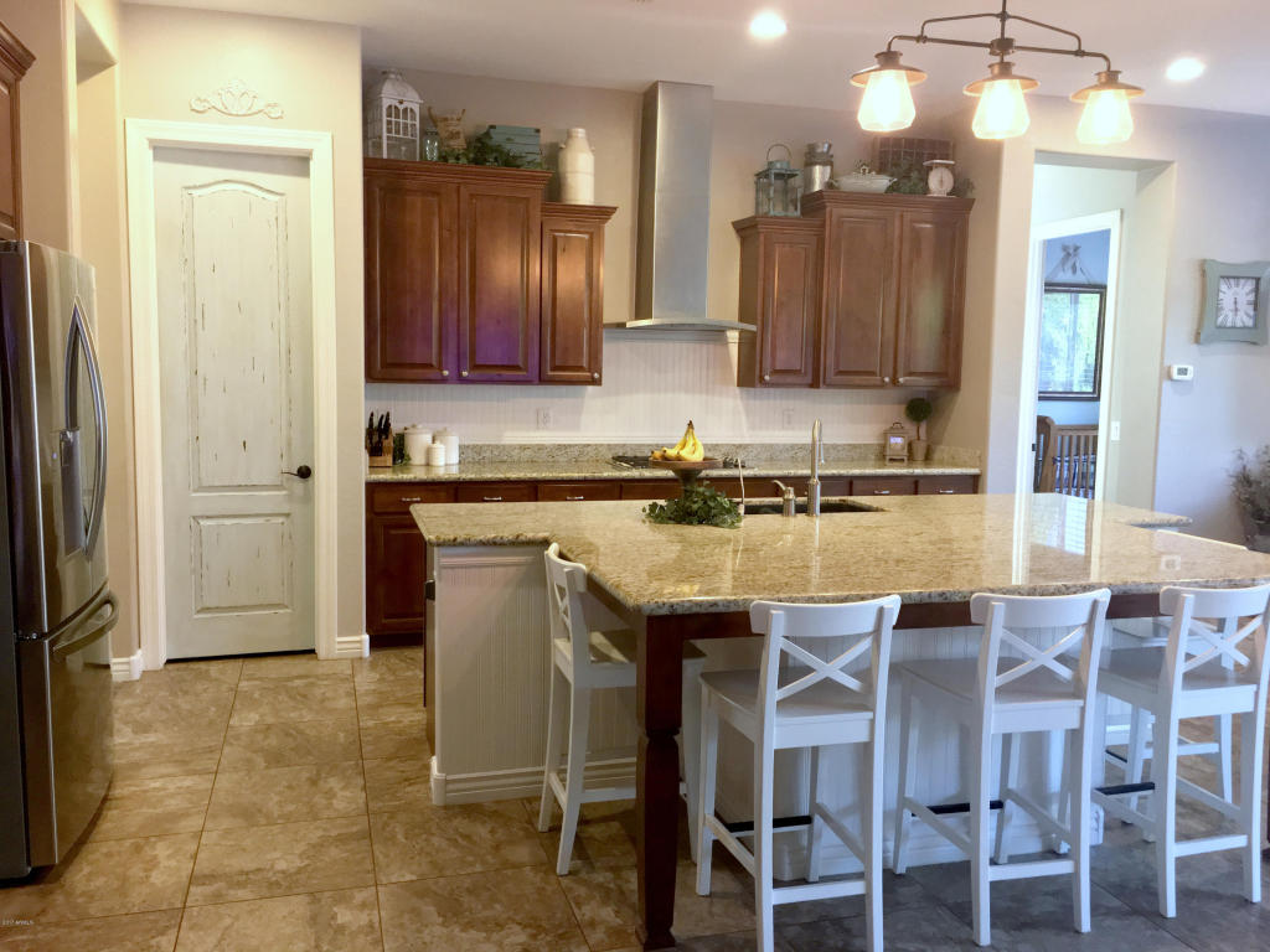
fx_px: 1064
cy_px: 476
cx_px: 635
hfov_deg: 61.7
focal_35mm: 29
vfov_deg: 48.2
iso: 200
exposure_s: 1/24
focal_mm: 4.15
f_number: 2.2
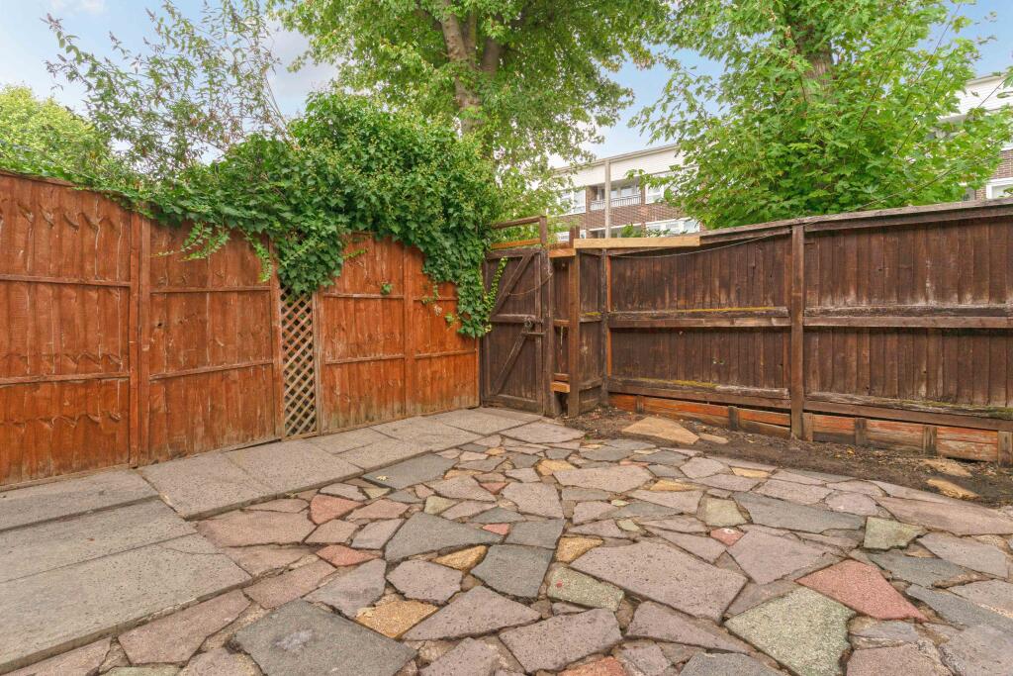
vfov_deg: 70.5
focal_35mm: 17
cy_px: 338
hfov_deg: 93.3
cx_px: 506
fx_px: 478
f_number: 8
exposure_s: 1/400
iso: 320
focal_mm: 17
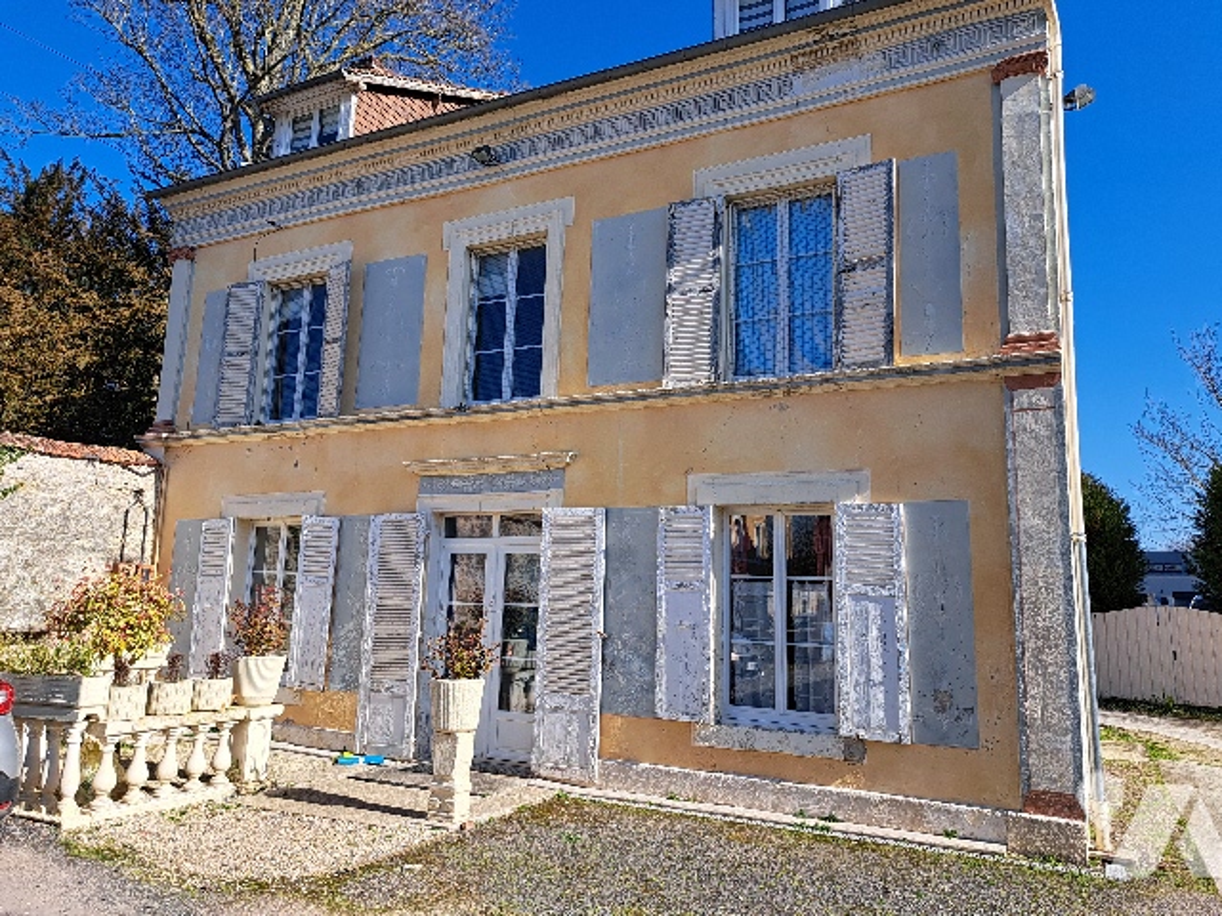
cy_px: 458
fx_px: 847
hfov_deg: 71.6
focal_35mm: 24
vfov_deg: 56.8
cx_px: 611
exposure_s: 1/1070
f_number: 1.8
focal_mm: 5.23
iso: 50
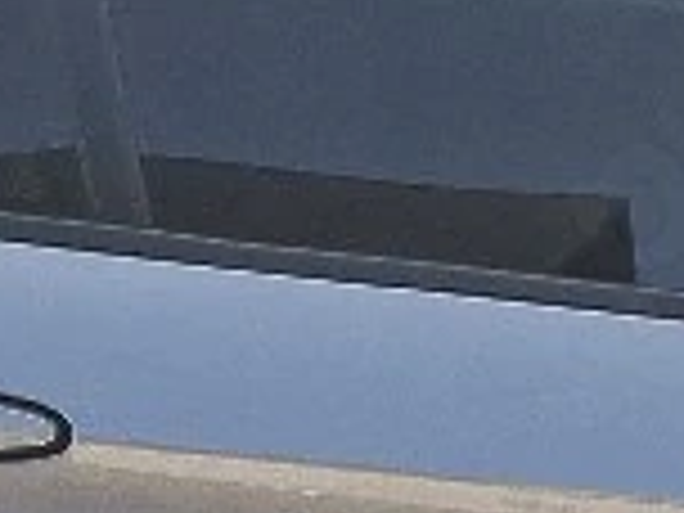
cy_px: 1130
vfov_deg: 9.1
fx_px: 2984
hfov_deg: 11.8
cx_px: 1336
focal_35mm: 151
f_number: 1.8
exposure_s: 1/556
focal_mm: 5.54
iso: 50
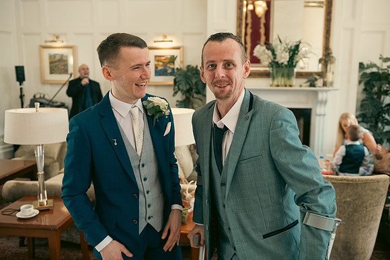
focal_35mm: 34
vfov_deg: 38.9
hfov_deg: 55.8
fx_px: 368
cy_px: 130
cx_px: 195
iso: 800
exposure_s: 1/160
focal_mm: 34
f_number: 3.5
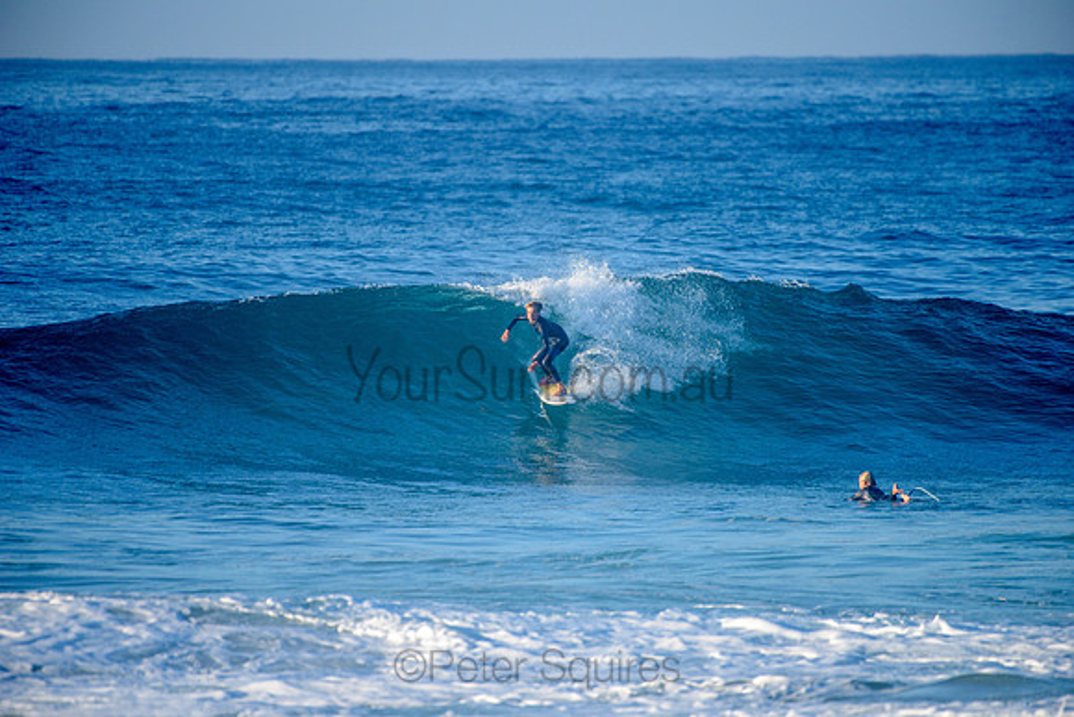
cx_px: 537
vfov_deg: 2.8
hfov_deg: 4.1
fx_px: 14919
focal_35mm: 500
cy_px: 358
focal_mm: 500
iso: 450
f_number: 5.6
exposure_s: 1/2000
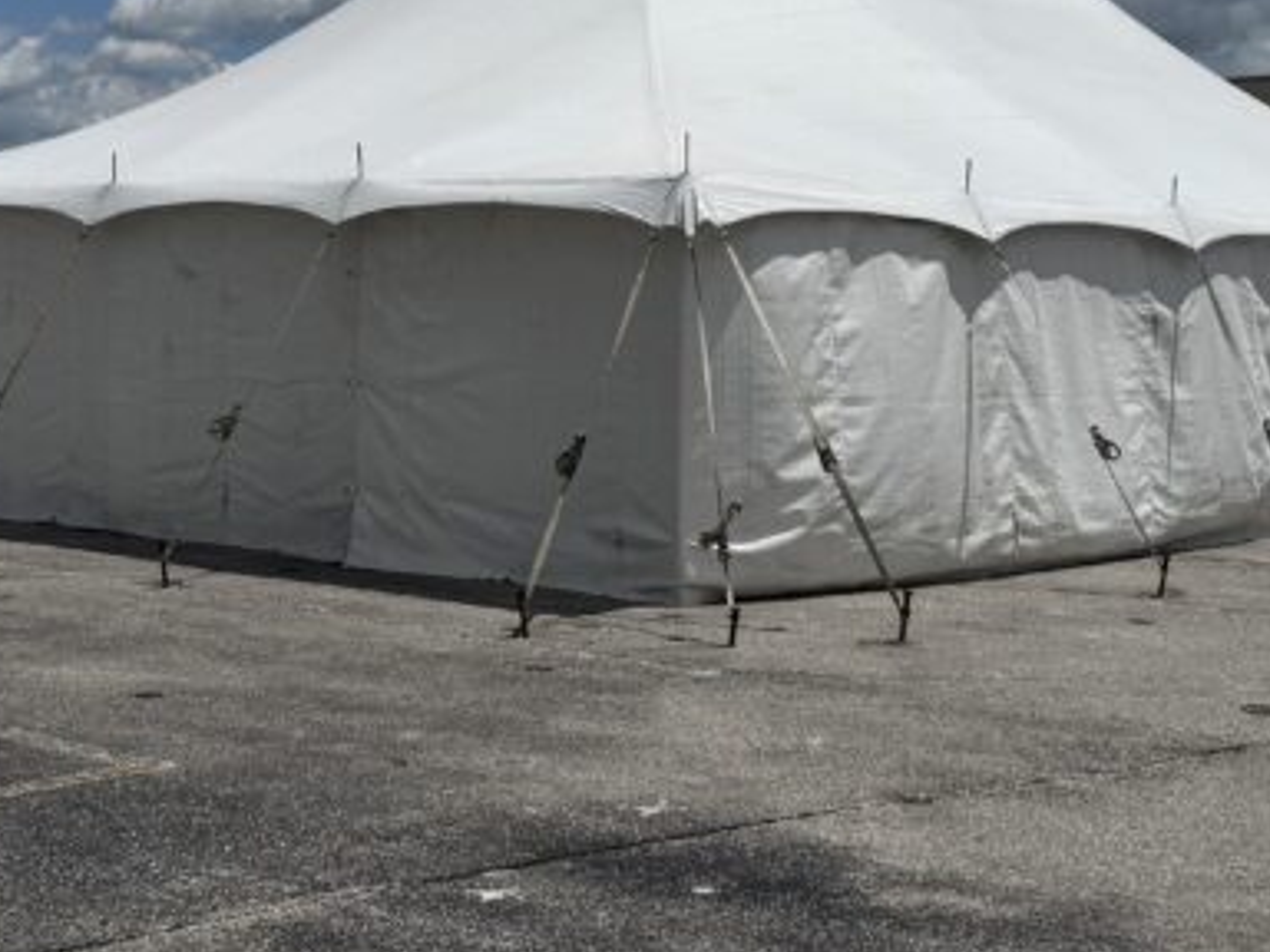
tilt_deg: +1.4
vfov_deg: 22.8
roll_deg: +0.2
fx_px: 2348
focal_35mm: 64
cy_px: 301
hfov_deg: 30.3
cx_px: 638
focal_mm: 6.76
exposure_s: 1/12346
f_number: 1.78
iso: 64
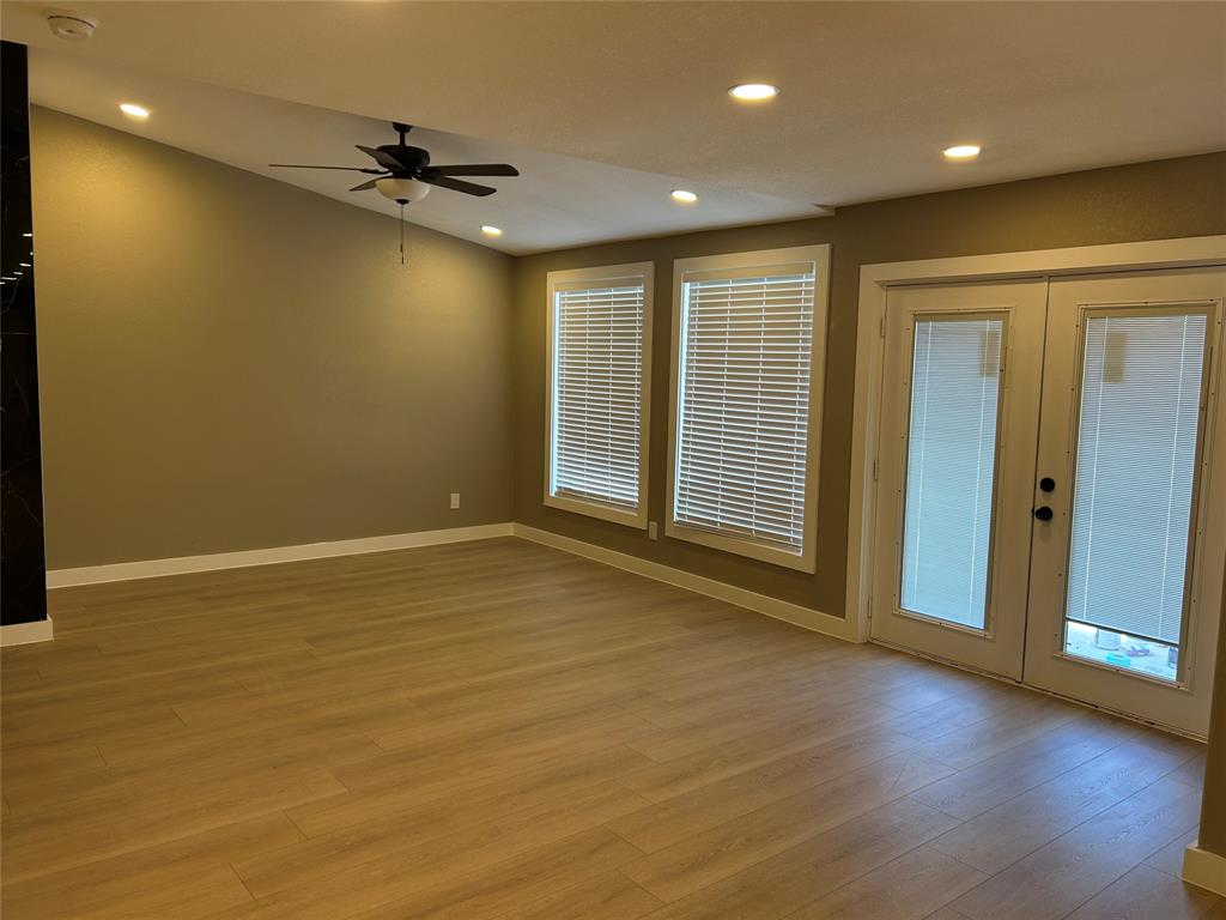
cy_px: 460
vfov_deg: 53.1
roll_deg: -0.9
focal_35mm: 26
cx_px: 613
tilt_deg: -4.9
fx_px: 921
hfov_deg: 67.3
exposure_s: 1/120
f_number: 1.5
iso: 64
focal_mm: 5.7
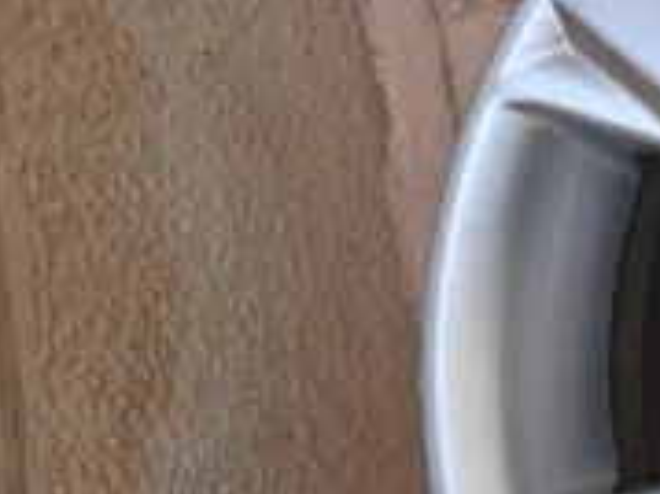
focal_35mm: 93
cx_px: 1055
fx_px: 1772
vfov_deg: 15.8
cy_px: 350
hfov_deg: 18.2
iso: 100
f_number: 1.8
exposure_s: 1/100
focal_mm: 3.98
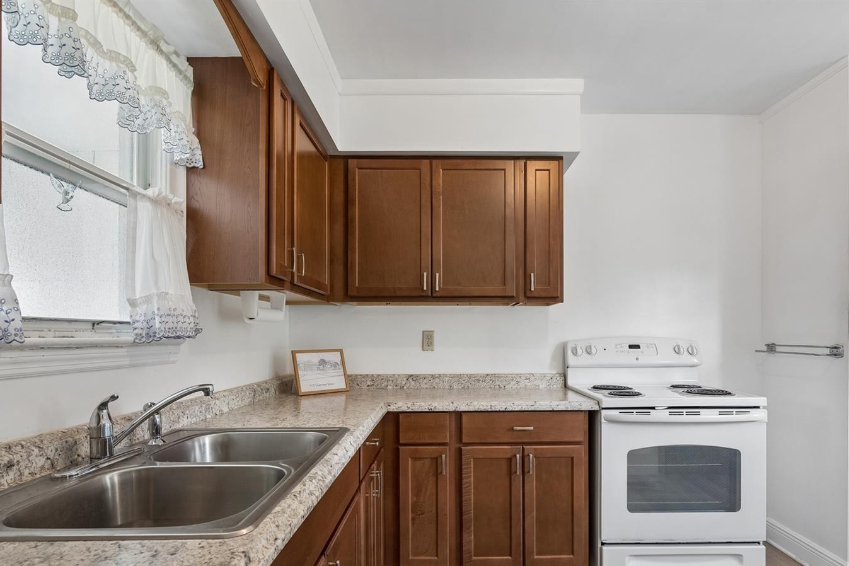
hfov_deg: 86.8
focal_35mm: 19
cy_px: 333
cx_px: 453
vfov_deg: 64.1
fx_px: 448
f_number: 10
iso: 800
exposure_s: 1/15
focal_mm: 16
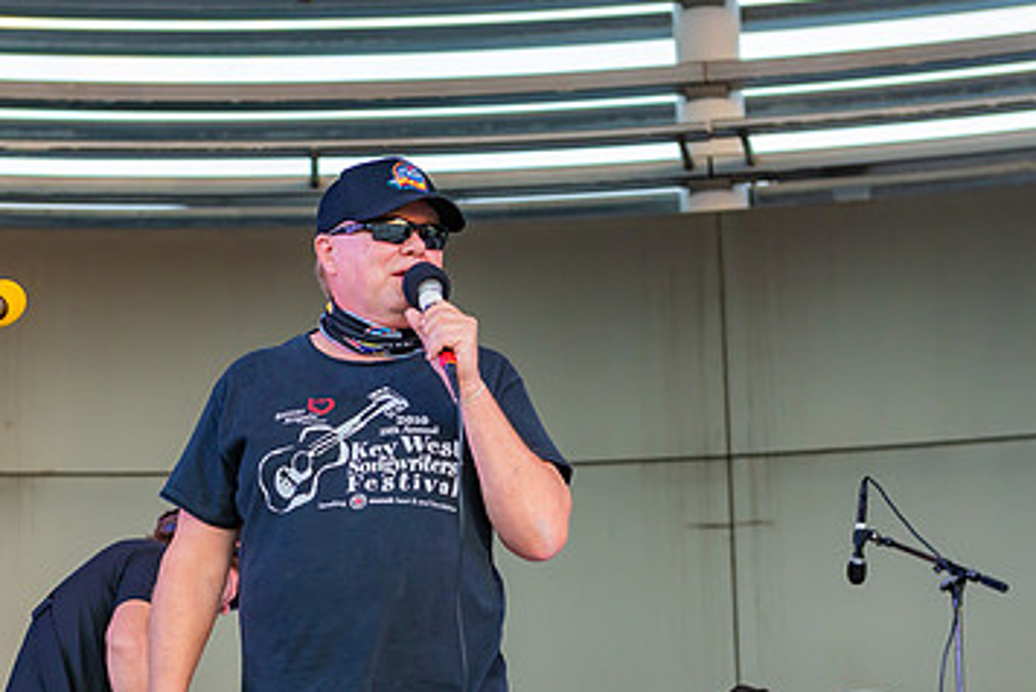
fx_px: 3283
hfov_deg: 17.9
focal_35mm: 114
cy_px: 496
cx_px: 396
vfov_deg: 12.0
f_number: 4
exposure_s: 1/160
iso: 400
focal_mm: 70
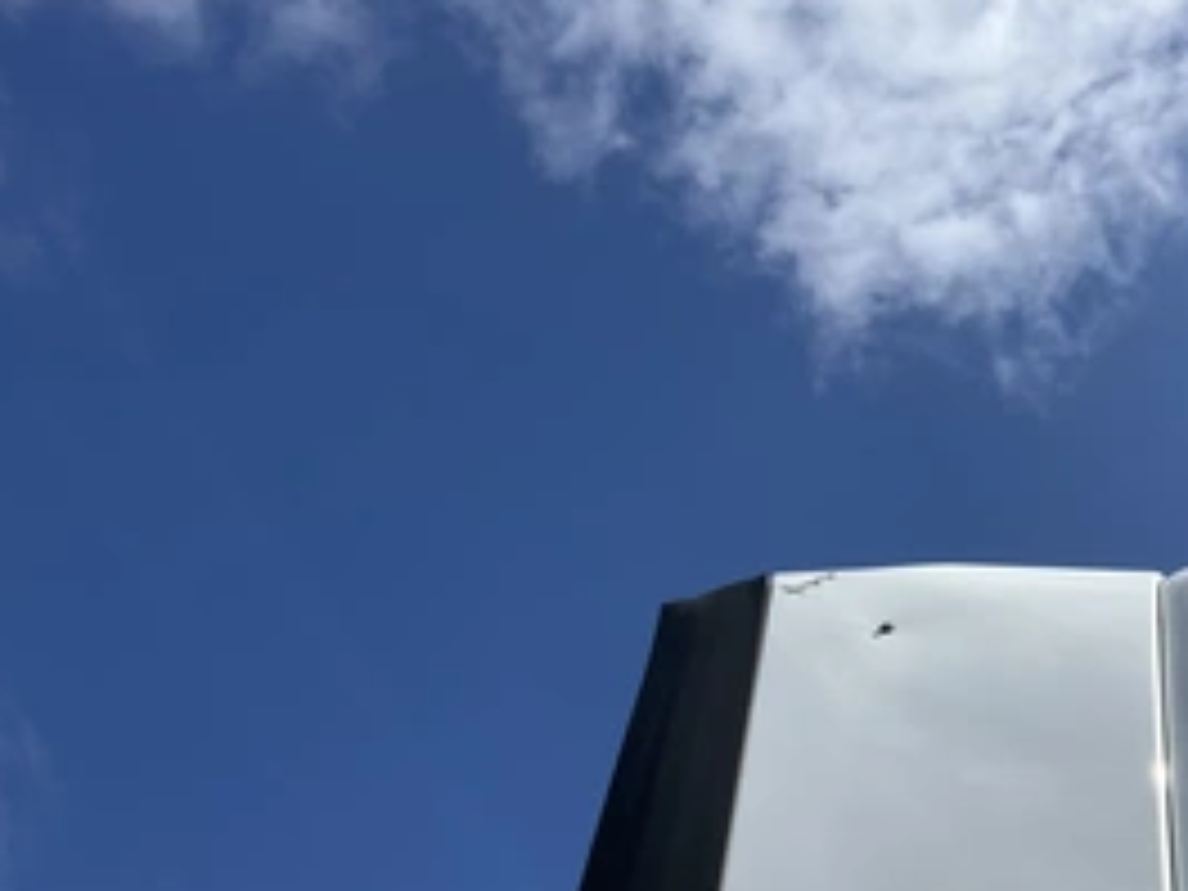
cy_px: 446
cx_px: 824
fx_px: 1510
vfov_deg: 32.9
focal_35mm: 44
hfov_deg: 42.2
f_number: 1.8
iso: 25
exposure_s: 1/2227
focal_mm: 3
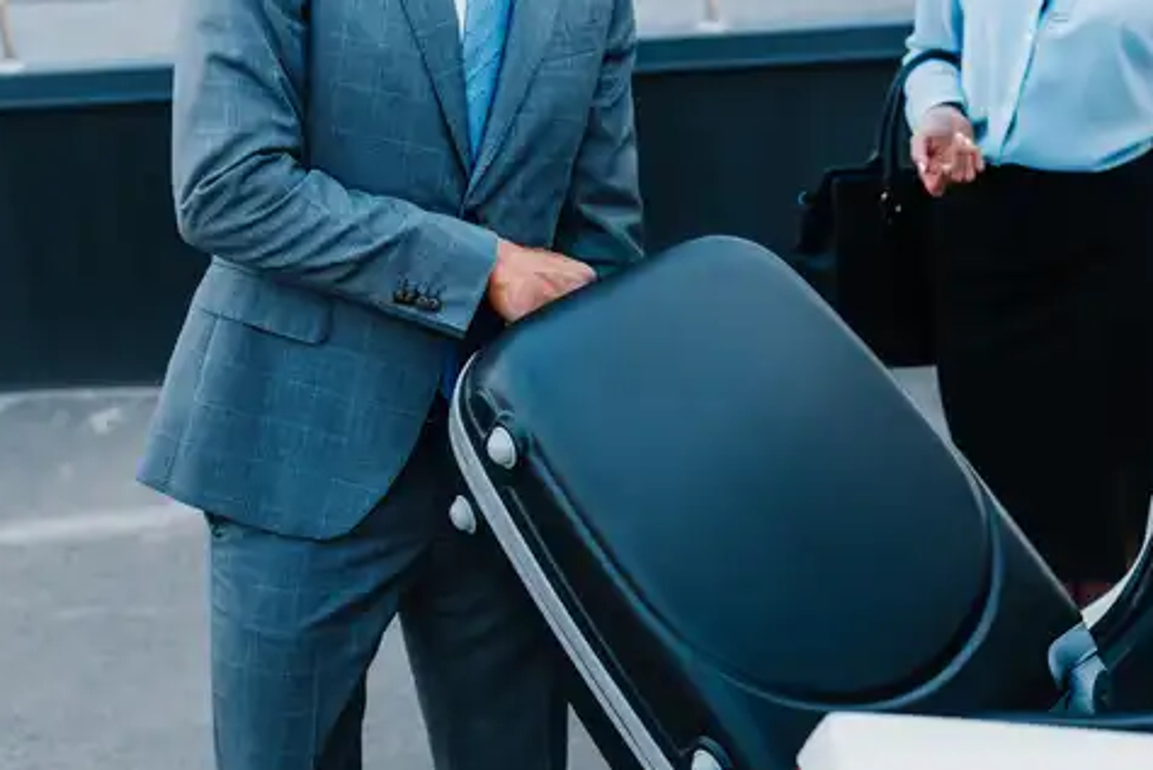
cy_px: 418
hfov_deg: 31.8
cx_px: 708
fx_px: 2018
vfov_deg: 21.6
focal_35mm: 63
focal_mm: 50
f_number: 3.5
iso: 100
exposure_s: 1/200
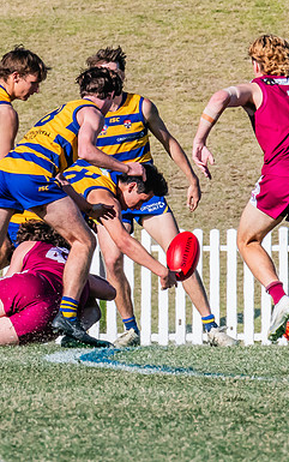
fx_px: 18894
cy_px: 176
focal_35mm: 1501
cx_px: -18
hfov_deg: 0.9
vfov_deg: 1.4
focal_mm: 420
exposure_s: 1/640
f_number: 20
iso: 800
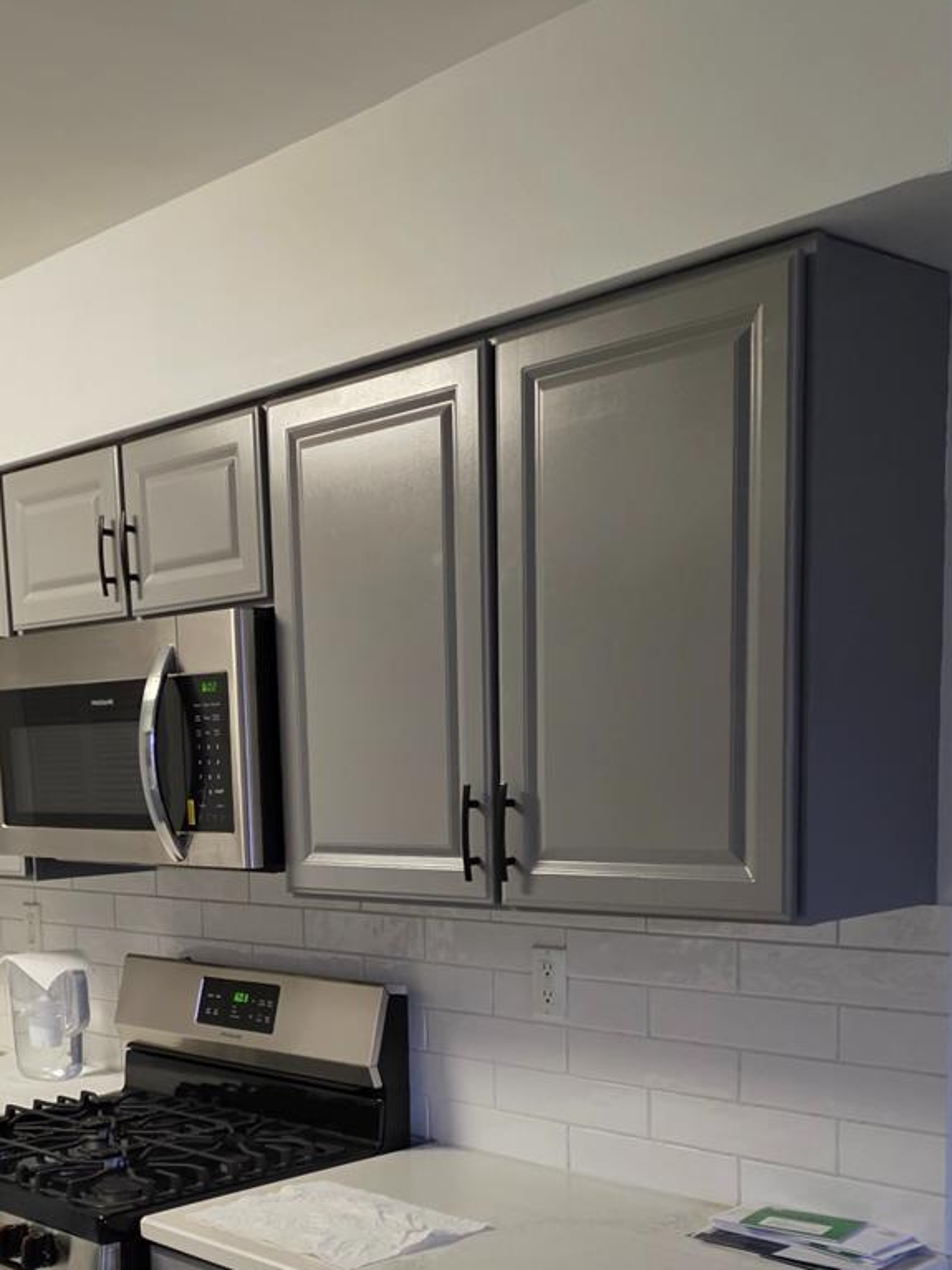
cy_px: 987
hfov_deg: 31.7
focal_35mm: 45
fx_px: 1651
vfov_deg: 40.6
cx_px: 256
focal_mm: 6.25
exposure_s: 1/120
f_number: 1.7
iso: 800
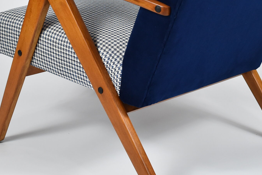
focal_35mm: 96
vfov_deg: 14.2
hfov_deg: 21.2
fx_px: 700
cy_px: 31
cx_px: 151
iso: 800
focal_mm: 29
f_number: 4.5
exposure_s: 1/125
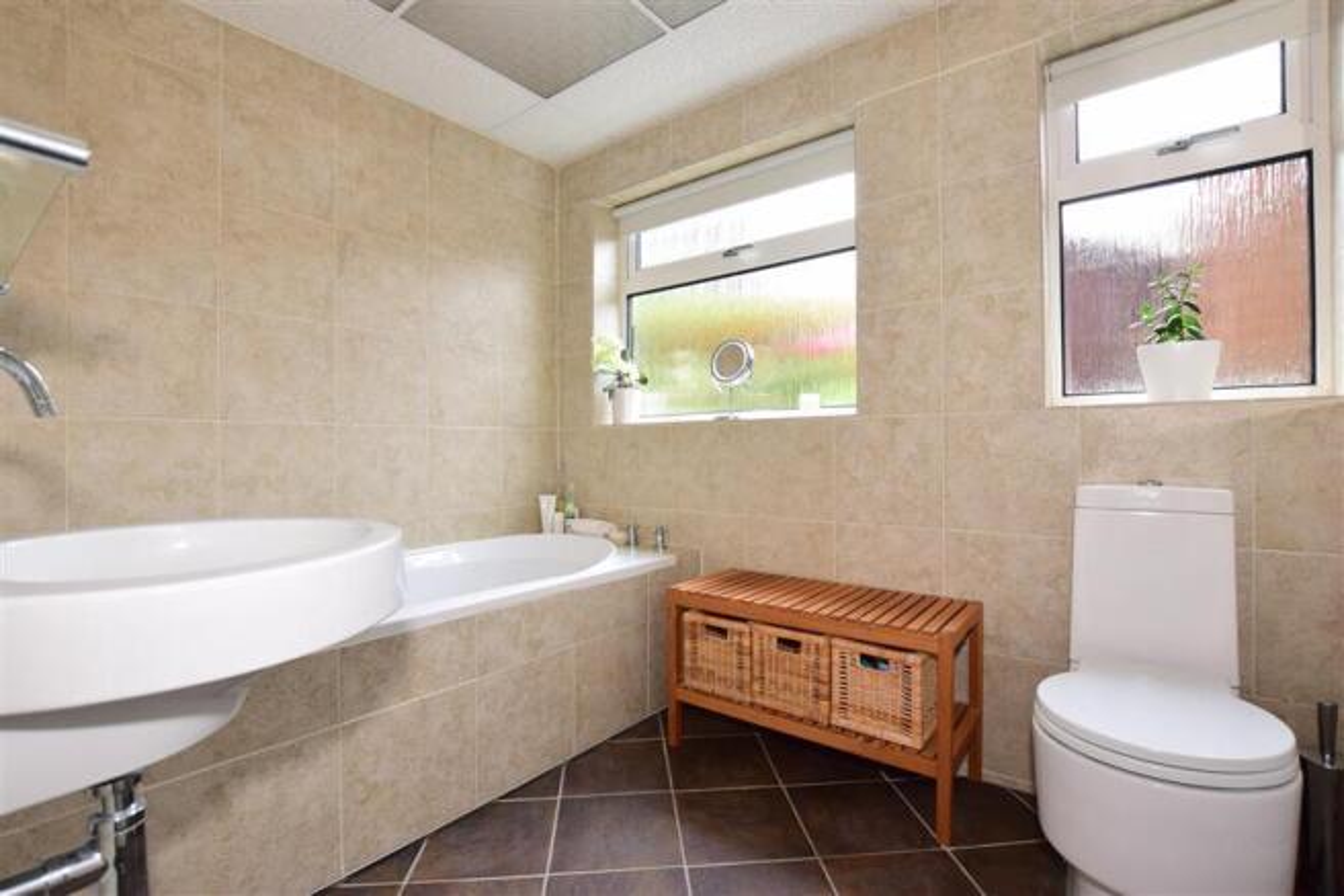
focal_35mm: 15
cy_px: 448
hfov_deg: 100.4
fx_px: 560
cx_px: 672
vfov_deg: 77.3
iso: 400
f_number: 5.6
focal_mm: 10
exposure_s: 1/30
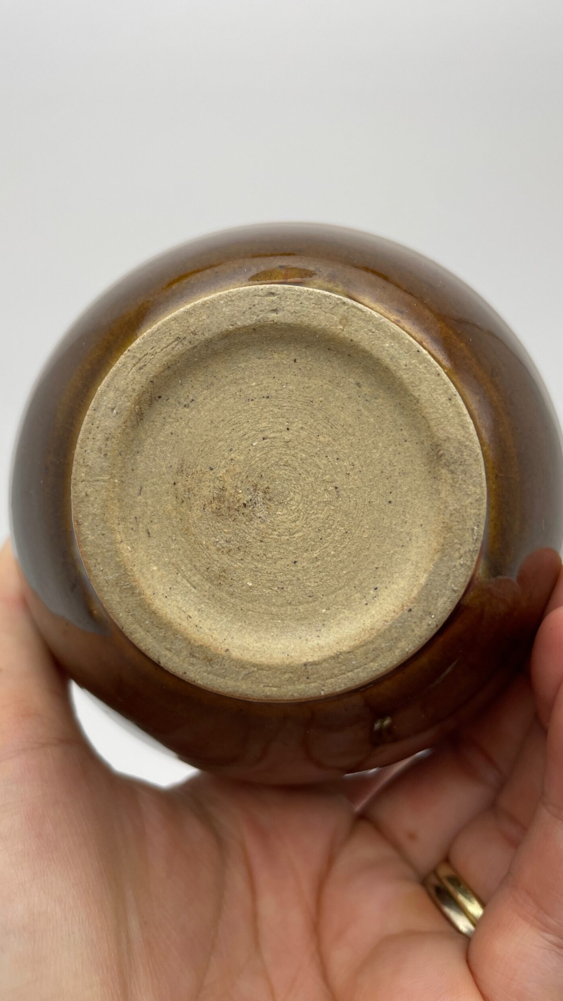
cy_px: 490
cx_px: 287
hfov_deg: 40.2
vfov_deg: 66.1
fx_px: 770
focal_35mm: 29
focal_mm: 4.2
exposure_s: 1/198
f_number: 1.6
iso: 32
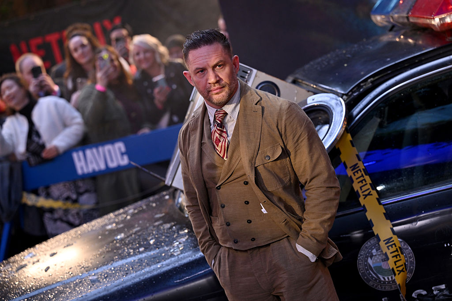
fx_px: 1318
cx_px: 226
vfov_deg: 13.0
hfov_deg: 19.5
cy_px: 150
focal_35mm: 105
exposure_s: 1/500
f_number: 3.5
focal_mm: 105
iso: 800
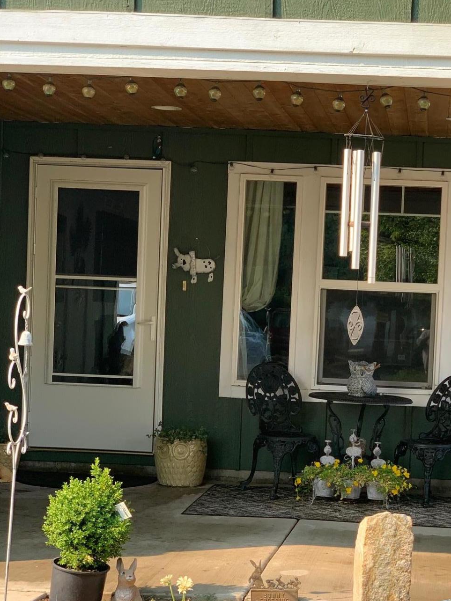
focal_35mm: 81
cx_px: 350
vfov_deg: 24.1
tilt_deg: -0.6
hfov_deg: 18.1
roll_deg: -1.5
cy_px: 366
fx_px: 1407
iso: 16
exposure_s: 1/199
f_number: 2.4
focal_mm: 6
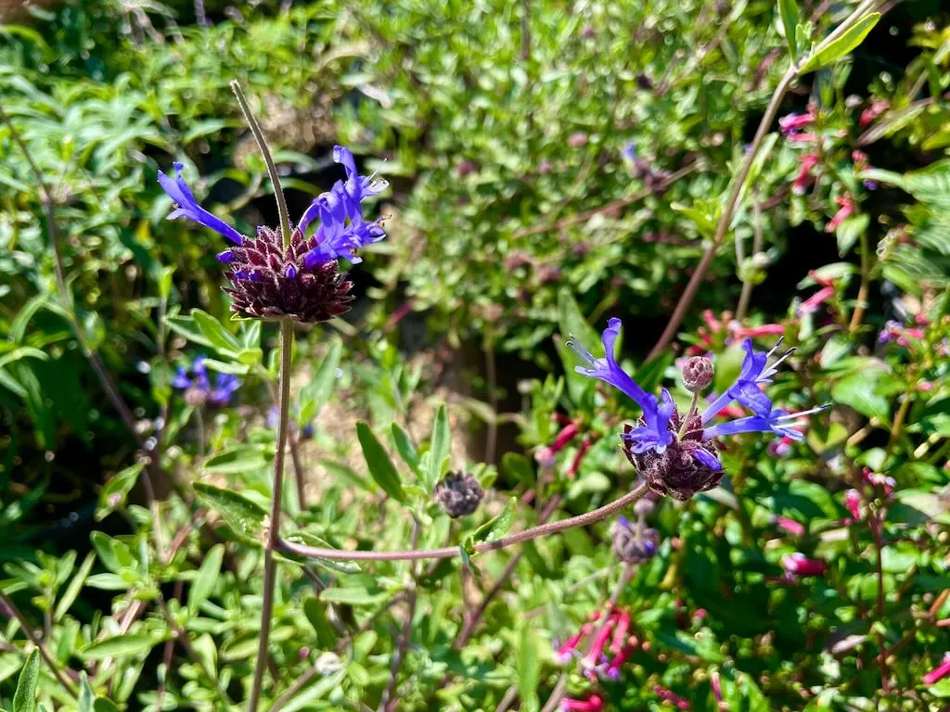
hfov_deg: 67.3
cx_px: 475
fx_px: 714
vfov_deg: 53.1
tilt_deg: -40.3
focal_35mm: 26
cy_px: 356
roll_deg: +3.1
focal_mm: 4.2
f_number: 1.6
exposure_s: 1/1092
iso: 32
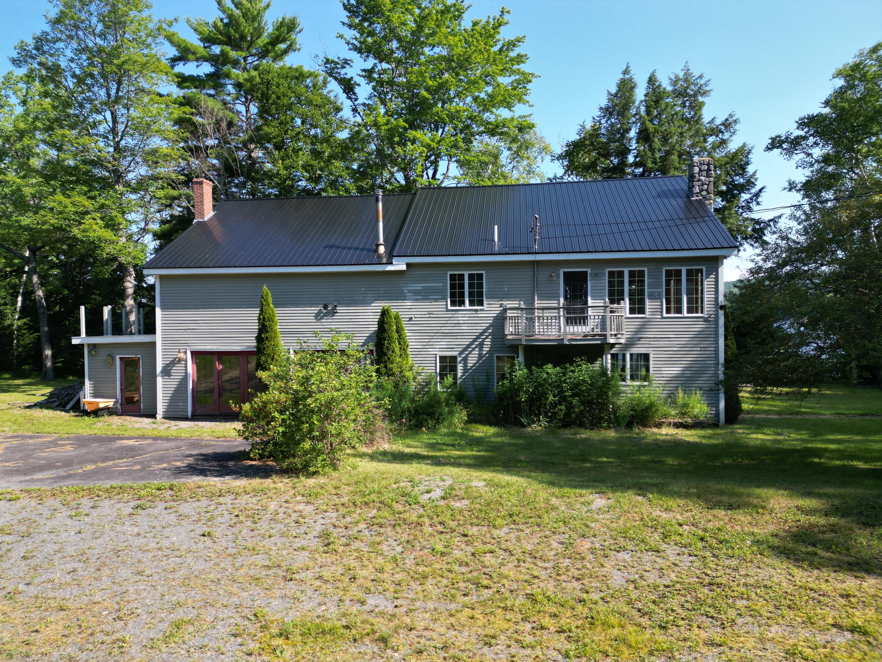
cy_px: 331
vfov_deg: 56.8
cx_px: 441
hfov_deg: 71.6
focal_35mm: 24
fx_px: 612
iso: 120
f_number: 1.7
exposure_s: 1/1500
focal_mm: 6.72
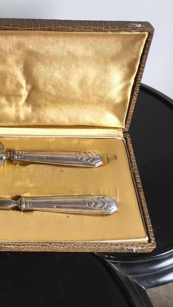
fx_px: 383
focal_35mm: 47
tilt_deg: -49.9
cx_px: 17
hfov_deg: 24.7
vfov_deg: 43.0
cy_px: 99
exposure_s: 1/33
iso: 32
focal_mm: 4.15
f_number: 2.2
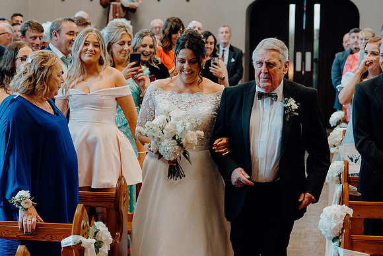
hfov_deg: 22.6
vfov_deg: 15.2
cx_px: 192
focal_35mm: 90
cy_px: 128
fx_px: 958
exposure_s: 1/160
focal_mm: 60
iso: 3200
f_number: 3.2
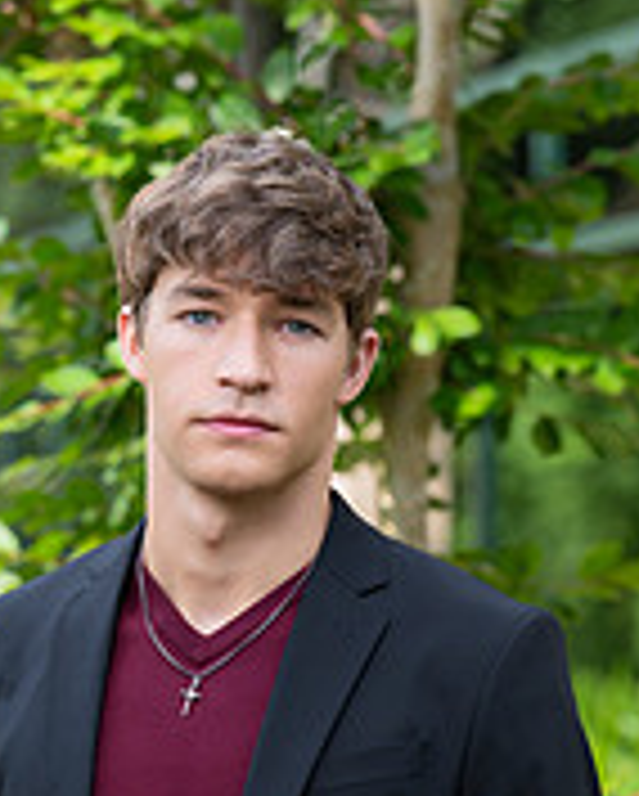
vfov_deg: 6.0
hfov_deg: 4.8
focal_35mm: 322
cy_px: 787
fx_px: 7599
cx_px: 144
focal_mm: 135
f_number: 4.5
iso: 160
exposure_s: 1/200
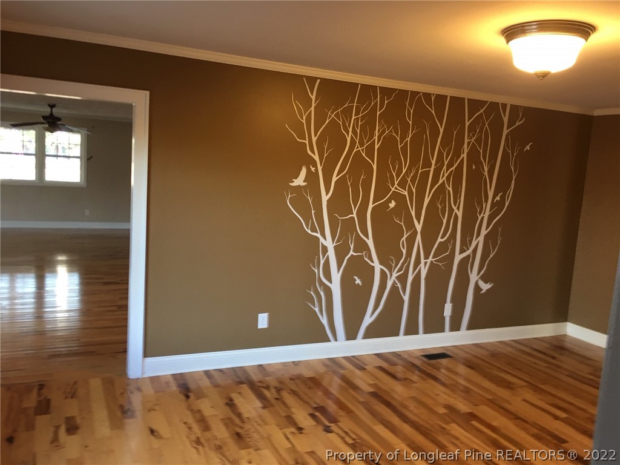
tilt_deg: -4.6
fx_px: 519
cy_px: 232
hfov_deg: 61.7
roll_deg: -3.4
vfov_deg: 48.2
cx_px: 310
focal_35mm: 29
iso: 40
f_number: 2.2
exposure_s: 1/15
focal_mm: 4.15
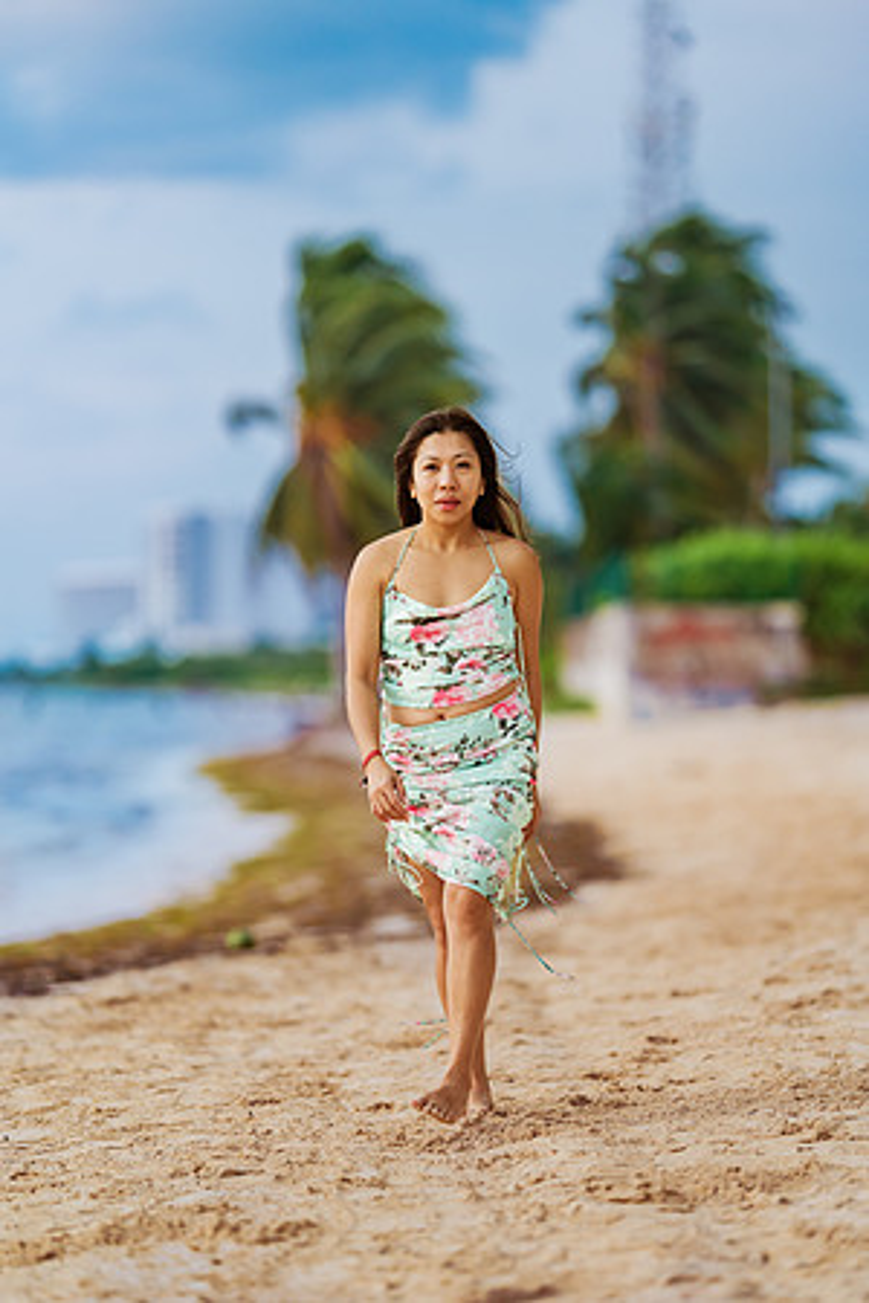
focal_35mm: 135
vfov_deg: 15.2
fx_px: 4888
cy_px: 652
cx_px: 434
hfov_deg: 10.2
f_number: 1.8
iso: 640
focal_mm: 135
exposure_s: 1/3200
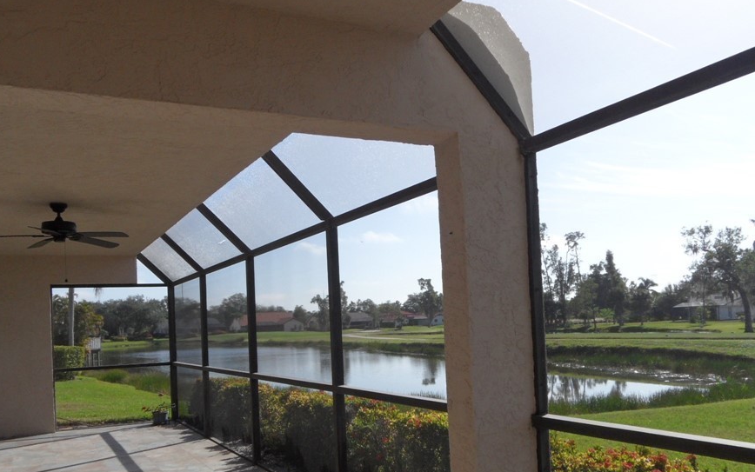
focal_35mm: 30
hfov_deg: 62.8
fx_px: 617
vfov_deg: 41.4
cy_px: 311
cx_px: 351
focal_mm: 3.9
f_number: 4.6
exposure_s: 1/500
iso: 80
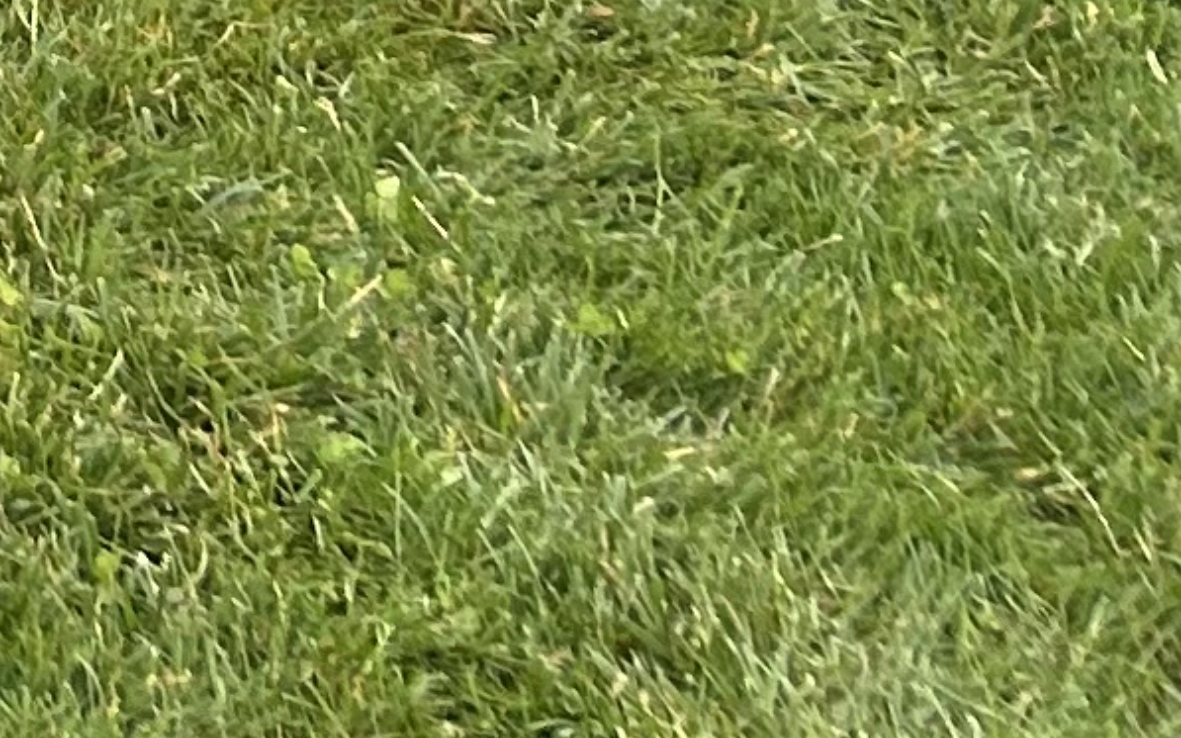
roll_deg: +0.3
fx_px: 5986
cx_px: -2164
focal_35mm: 186
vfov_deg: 5.9
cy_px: -2244
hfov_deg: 9.3
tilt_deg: -7.7
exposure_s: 1/1048
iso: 50
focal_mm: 5.7
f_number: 1.5
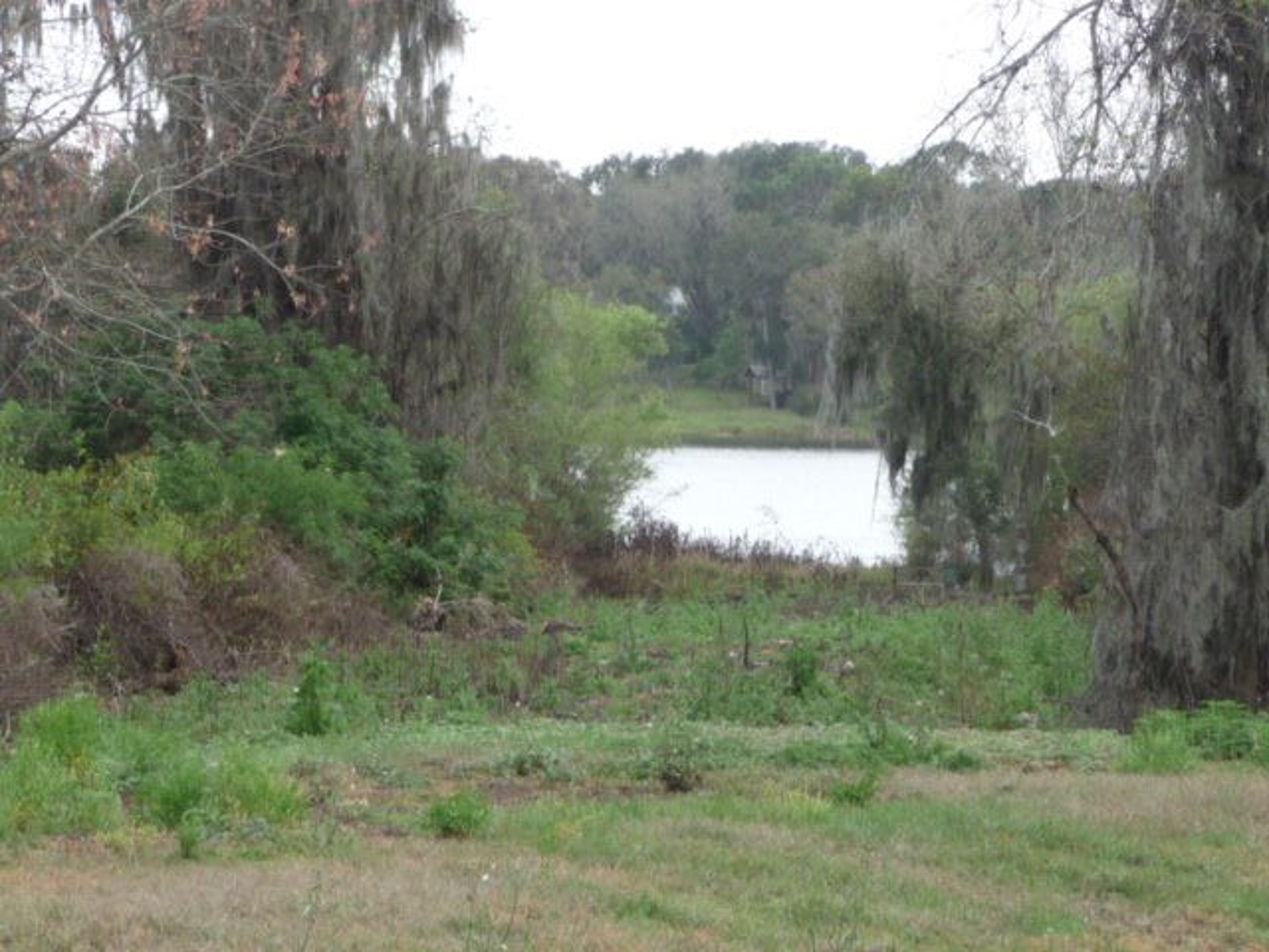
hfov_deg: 12.8
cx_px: 634
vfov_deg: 9.6
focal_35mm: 154
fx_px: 5646
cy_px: 476
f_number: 4.7
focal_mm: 16.3
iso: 100
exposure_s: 1/125
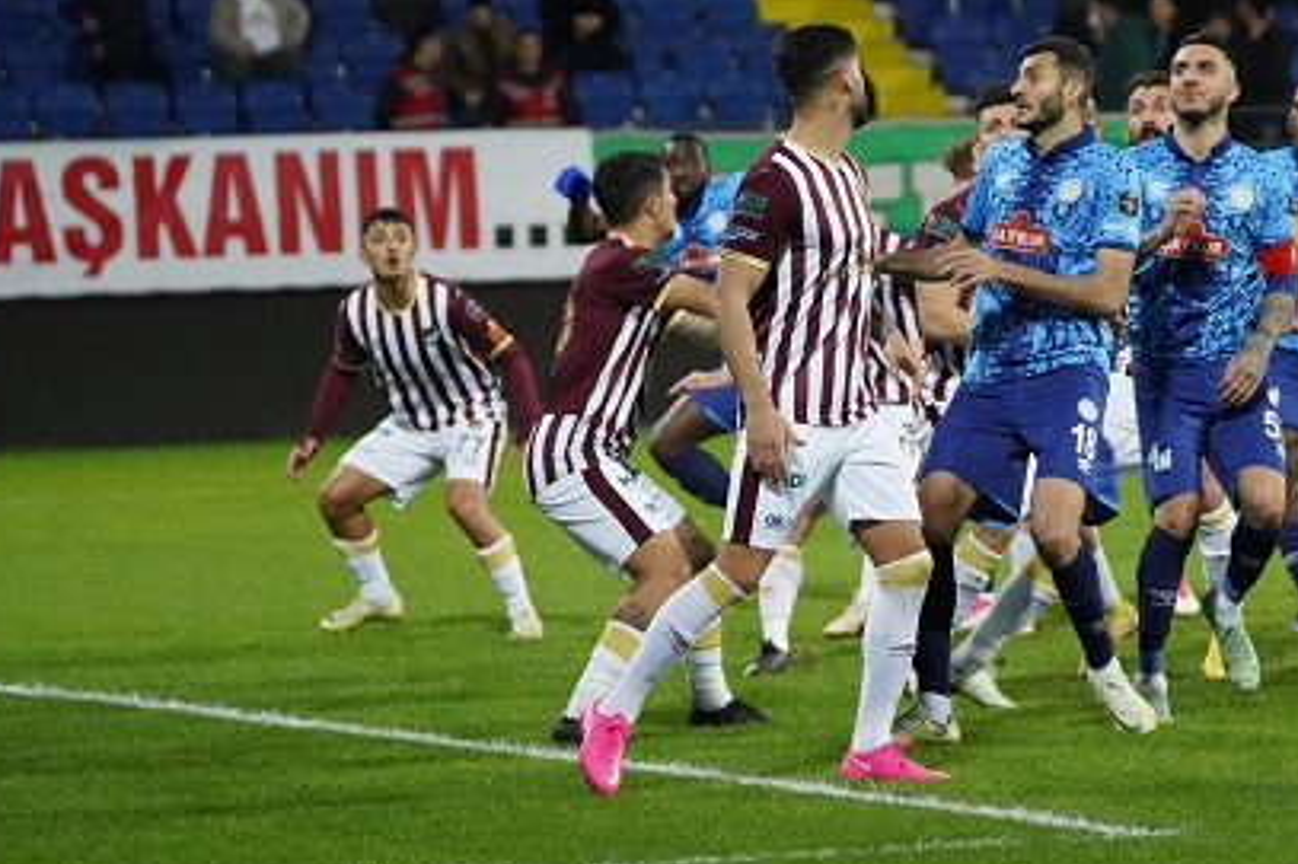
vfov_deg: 4.7
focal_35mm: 295
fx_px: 10632
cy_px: 300
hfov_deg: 7.0
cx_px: 861
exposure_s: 1/1600
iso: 12800
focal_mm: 200
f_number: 5.6
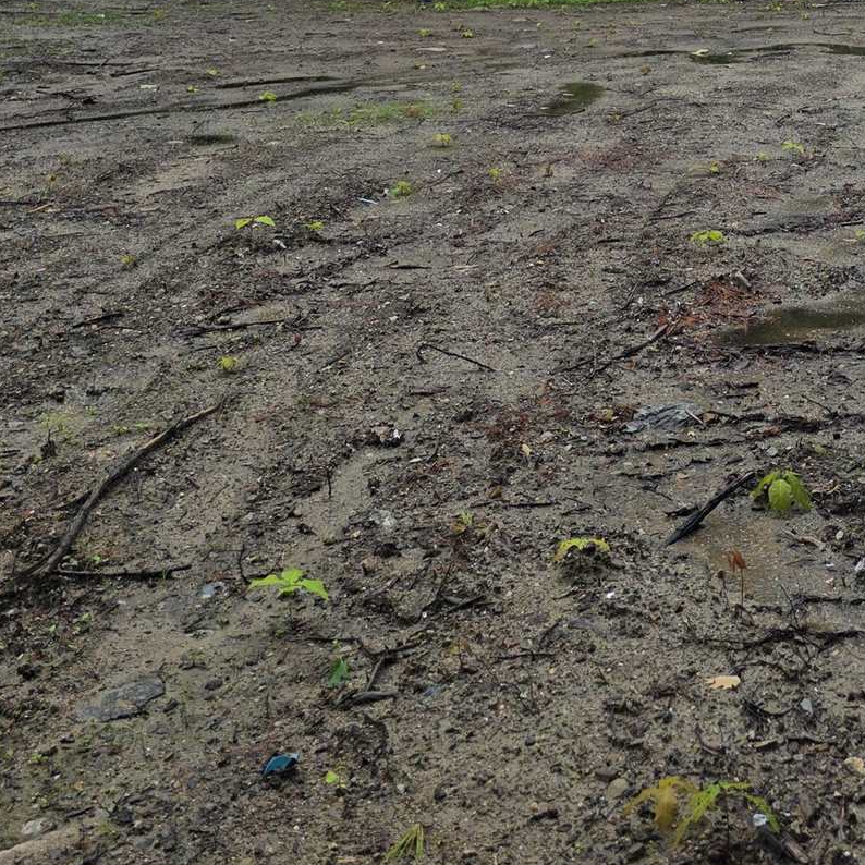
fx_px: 1668
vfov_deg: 26.8
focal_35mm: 59
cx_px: 781
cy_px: -84
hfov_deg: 28.0
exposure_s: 1/180
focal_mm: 6.3
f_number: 1.7
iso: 64
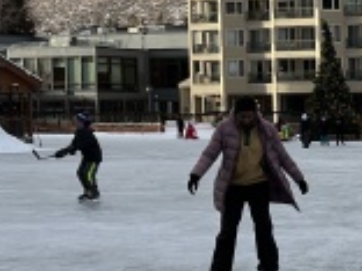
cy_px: 208
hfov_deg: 13.6
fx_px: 1391
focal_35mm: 133
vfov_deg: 11.1
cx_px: 596
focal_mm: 5.7
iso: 50
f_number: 1.5
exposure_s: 1/1135
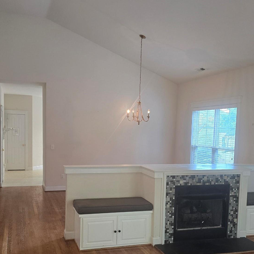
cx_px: 113
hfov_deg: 43.8
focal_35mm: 38
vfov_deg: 43.6
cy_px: 155
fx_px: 315
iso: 160
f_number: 1.7
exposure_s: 1/120
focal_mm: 6.3
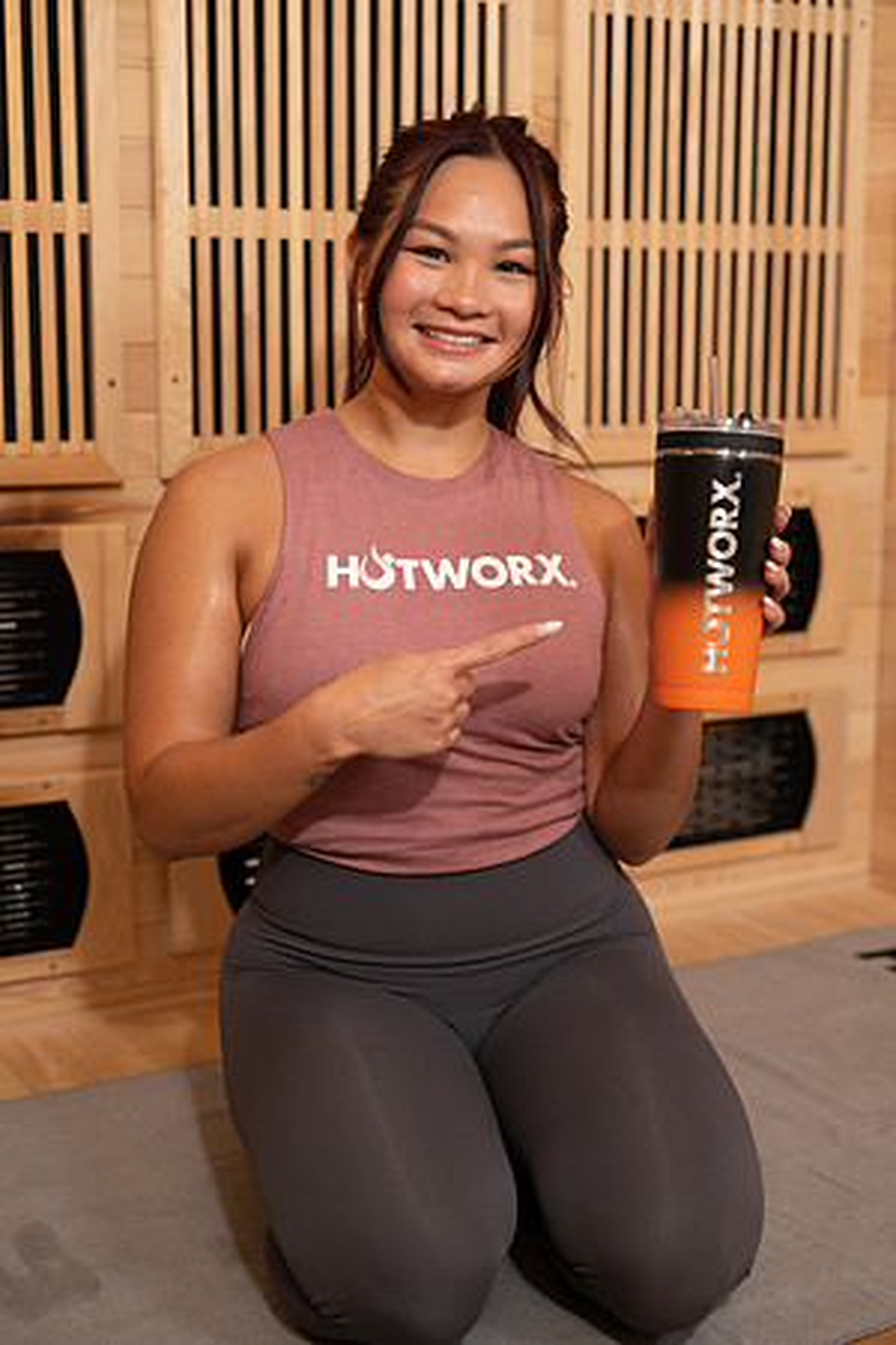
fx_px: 1867
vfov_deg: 39.6
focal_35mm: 50
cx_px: 448
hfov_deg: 27.0
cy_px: 672
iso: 320
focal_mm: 50
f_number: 2.8
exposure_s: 1/100
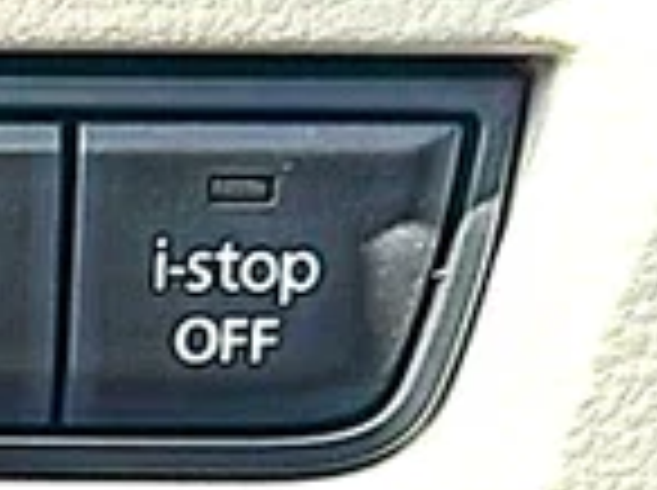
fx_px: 3278
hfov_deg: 10.8
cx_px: -446
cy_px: 618
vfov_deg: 8.4
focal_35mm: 173
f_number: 1.78
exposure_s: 1/348
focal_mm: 6.86
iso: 100
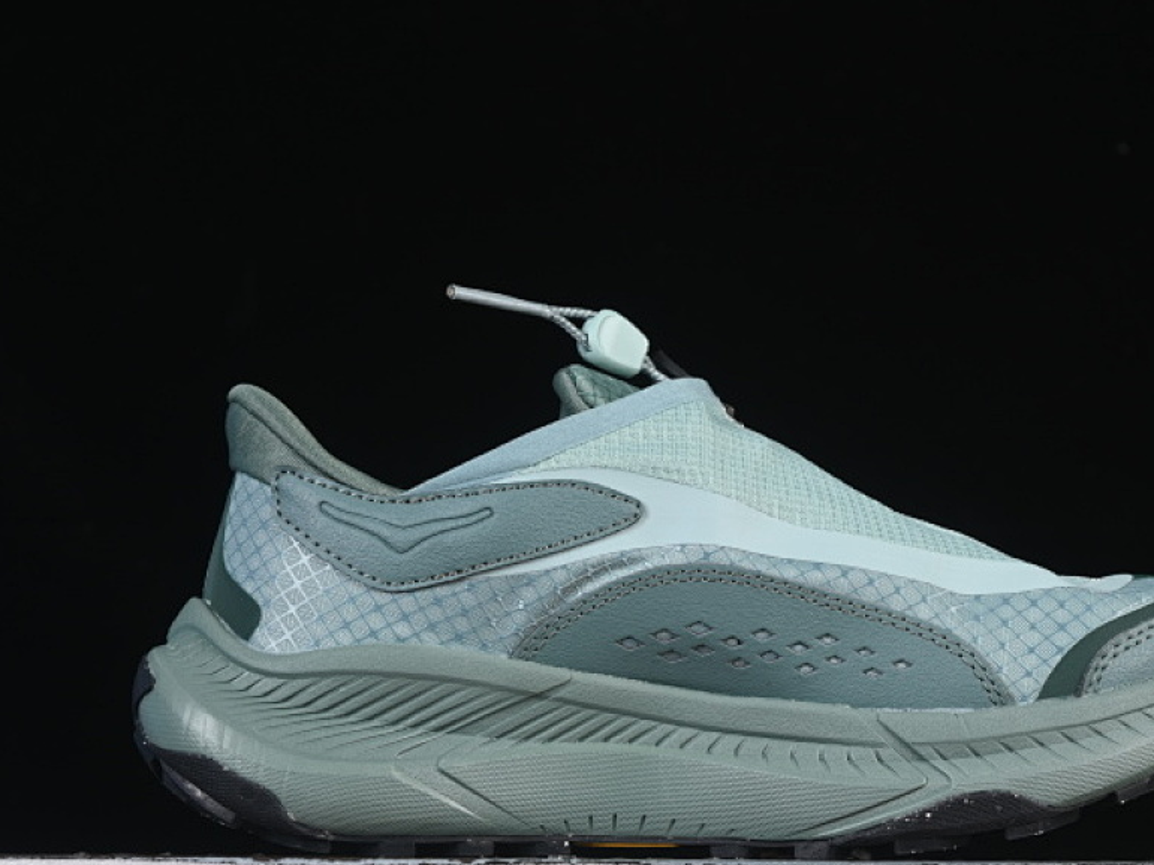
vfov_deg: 14.6
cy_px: 527
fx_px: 3367
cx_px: 697
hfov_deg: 19.4
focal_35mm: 101
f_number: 7.1
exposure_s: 1/80
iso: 160
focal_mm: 50
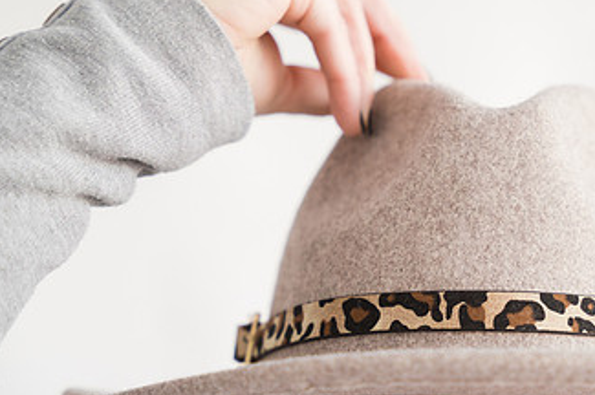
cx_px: 423
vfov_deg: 9.8
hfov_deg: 14.6
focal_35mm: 140
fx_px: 2312
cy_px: 213
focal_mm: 70
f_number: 2.8
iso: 1250
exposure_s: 1/500
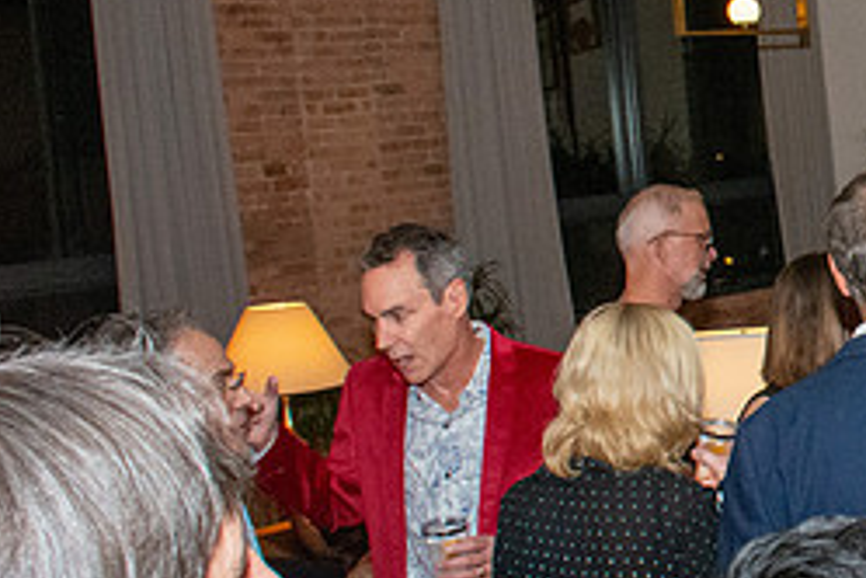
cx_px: 981
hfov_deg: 27.6
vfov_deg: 20.6
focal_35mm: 66
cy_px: 259
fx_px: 1588
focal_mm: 18
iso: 5000
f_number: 11
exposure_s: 1/160
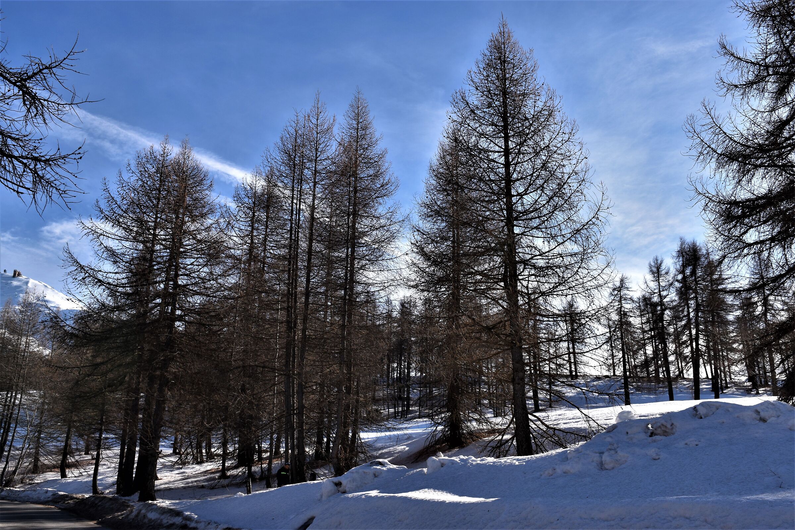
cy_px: 265
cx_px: 398
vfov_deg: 36.9
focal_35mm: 36
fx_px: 795
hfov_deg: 53.1
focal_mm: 24
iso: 100
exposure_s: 1/200
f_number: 10
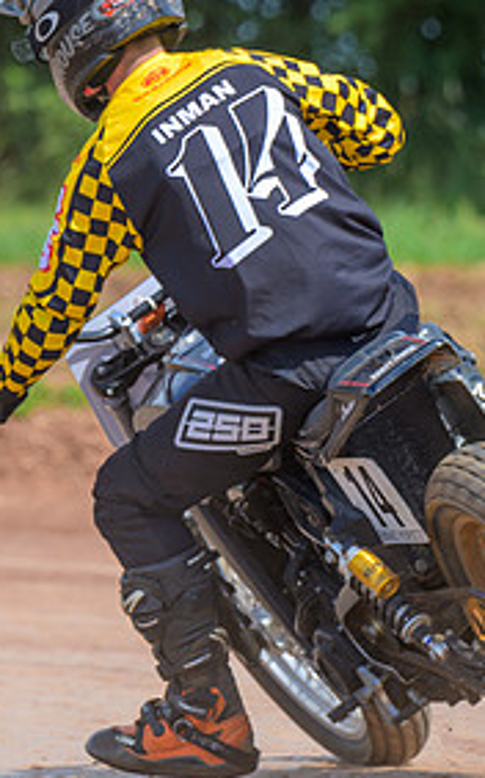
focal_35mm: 629
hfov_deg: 2.1
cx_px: 209
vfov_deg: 3.3
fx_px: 13316
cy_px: 359
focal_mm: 200
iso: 90
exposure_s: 1/500
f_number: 4
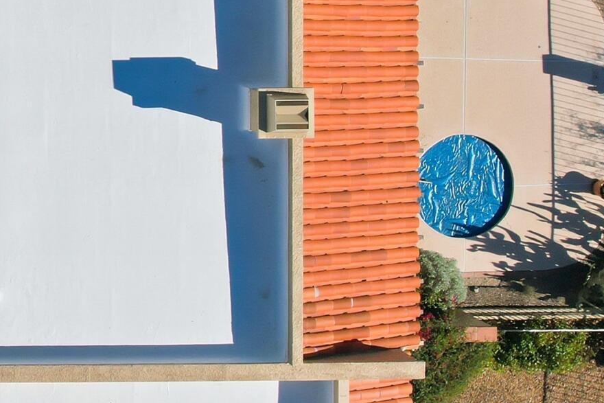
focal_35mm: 75
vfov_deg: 17.7
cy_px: -8
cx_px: -102
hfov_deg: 24.7
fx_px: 1258
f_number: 2.8
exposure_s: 1/4000
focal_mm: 8.4
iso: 100
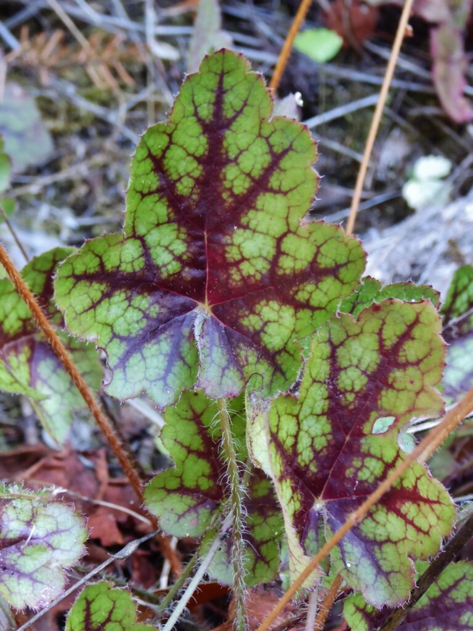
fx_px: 1530
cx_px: 236
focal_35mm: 84
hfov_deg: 17.6
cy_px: 316
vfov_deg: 23.3
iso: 400
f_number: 4.8
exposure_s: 1/40
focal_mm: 15
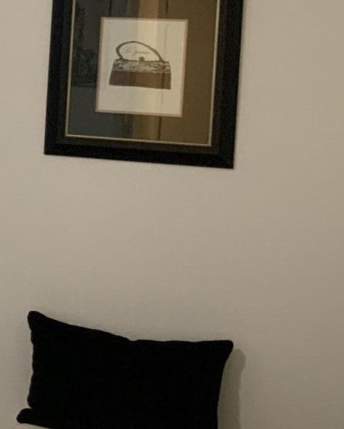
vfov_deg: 19.0
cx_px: -393
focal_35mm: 100
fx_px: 1272
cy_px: 88
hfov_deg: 12.9
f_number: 1.8
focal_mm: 3
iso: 125
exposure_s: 1/60
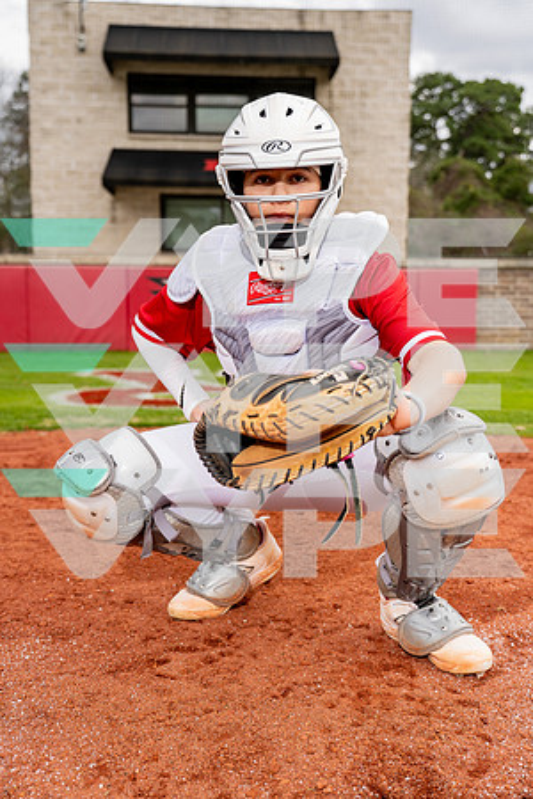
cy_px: 400
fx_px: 910
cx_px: 266
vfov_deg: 47.4
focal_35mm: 41
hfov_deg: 32.6
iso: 100
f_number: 4
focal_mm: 41
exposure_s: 1/250
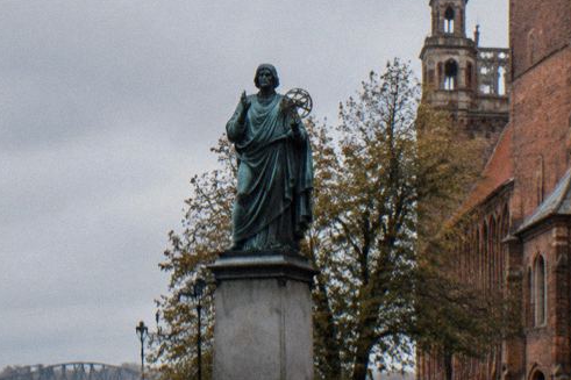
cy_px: 360
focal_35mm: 57
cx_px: 426
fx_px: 904
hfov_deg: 34.4
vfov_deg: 23.0
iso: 320
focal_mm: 28
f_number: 6.3
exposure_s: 1/500
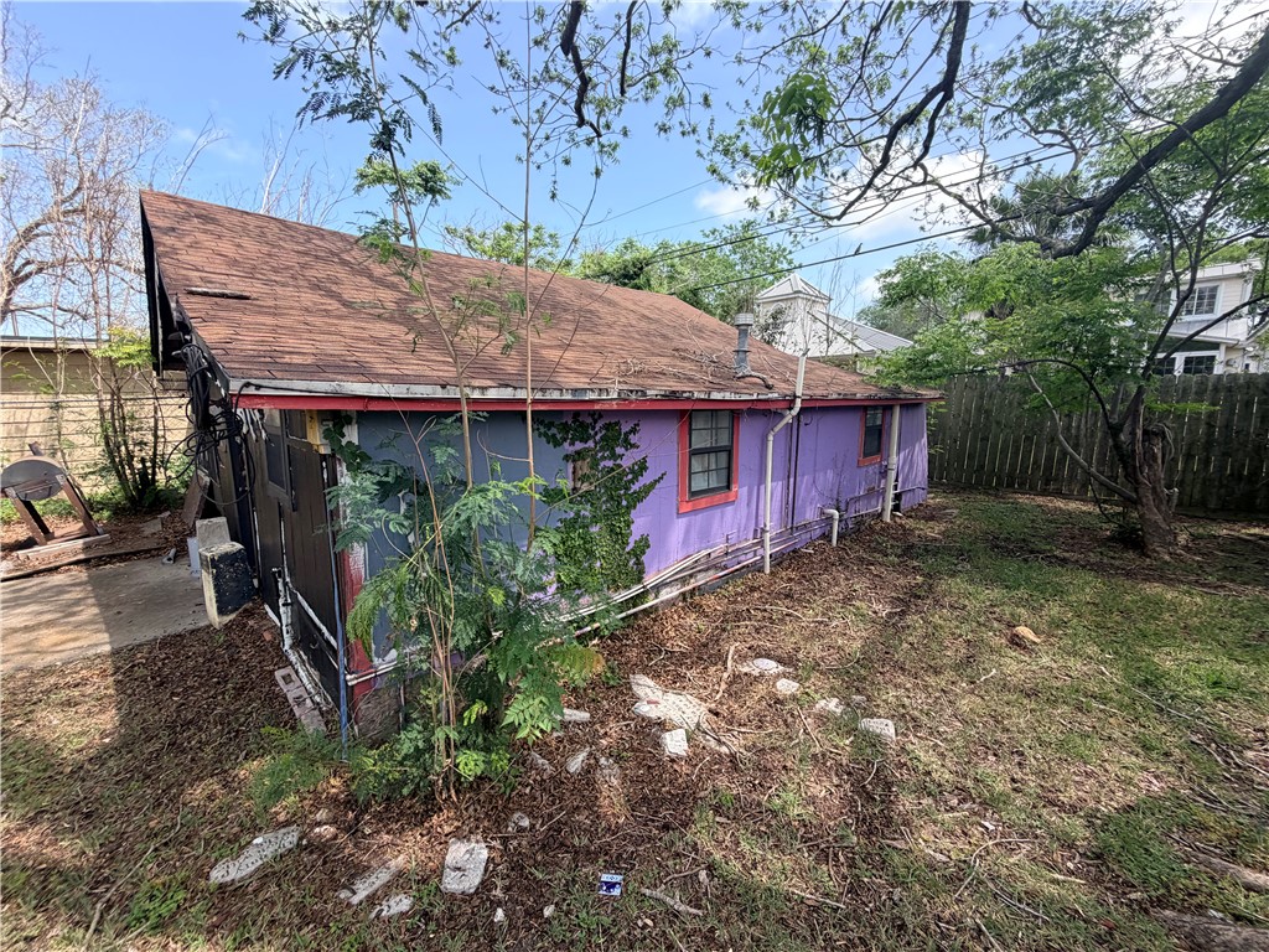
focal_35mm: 14
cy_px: 476
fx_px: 513
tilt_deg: -9.9
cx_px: 634
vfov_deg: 85.7
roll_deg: +0.9
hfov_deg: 102.1
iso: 40
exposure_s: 1/734
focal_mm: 2.22
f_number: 2.2
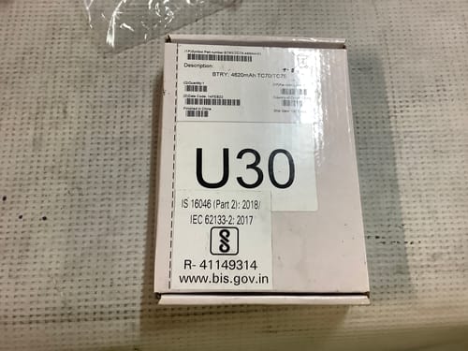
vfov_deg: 45.4
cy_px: 176
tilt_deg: -74.3
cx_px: 234
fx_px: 419
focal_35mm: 31
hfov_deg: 58.4
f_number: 2.4
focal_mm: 3.3
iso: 125
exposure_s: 1/50
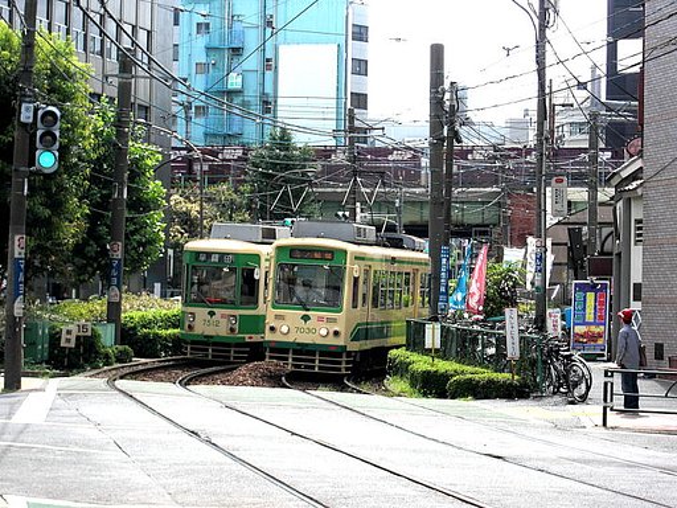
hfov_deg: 17.6
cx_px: 338
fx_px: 2190
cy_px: 254
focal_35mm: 112
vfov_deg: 13.2
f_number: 5.8
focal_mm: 19.6
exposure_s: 1/160
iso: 50
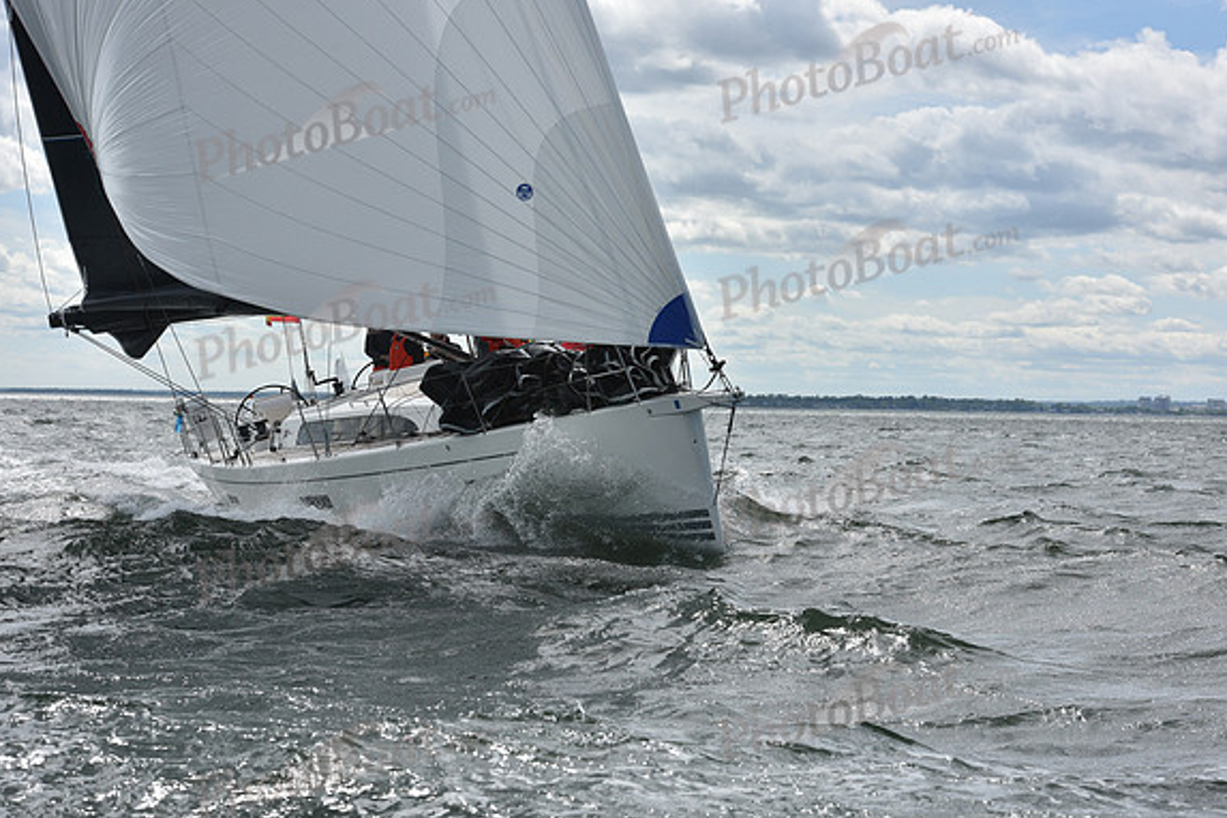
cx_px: 608
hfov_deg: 23.4
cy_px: 406
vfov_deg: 15.7
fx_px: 2965
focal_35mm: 87
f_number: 9
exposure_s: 1/1000
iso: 320
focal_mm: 86
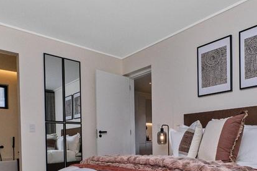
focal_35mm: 29
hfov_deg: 63.1
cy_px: 143
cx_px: 155
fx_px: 207
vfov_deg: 42.4
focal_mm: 10
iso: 800
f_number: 10
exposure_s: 1/200
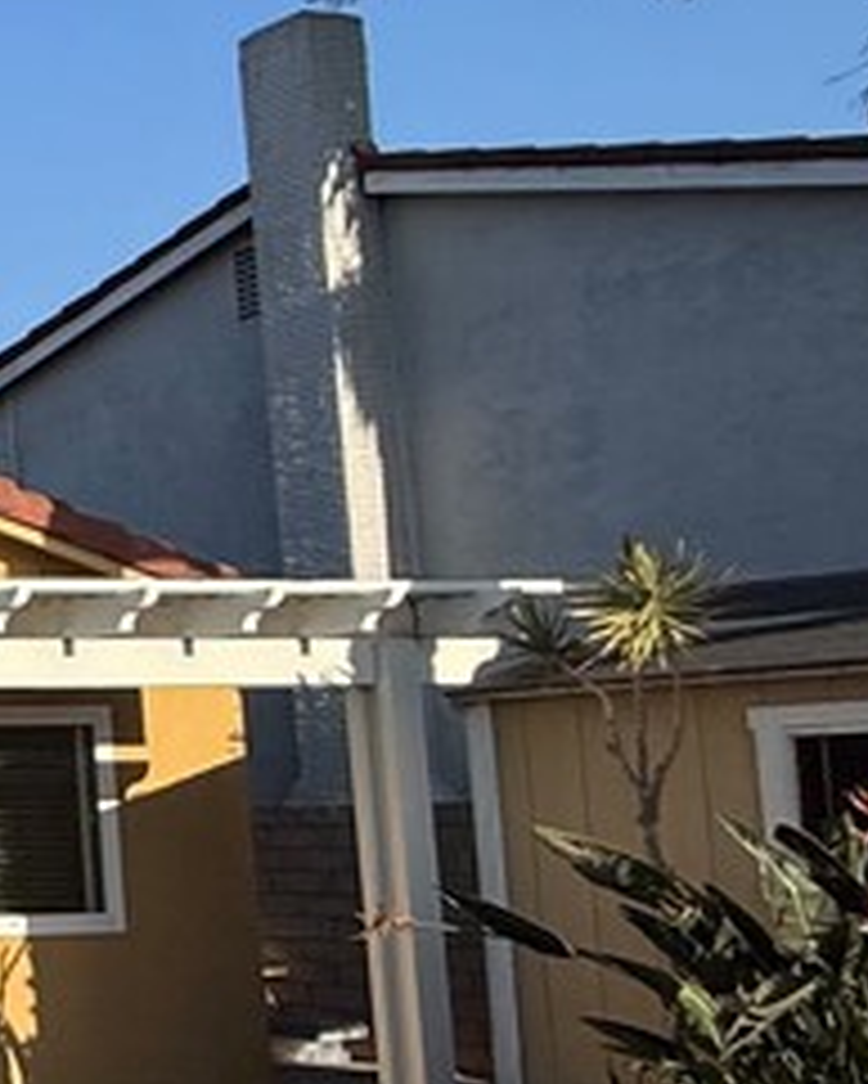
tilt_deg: +4.2
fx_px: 1861
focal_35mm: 58
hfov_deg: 14.4
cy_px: 697
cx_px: -1300
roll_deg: +1.2
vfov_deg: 32.3
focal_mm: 2.22
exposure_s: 1/2976
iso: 50
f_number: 2.2
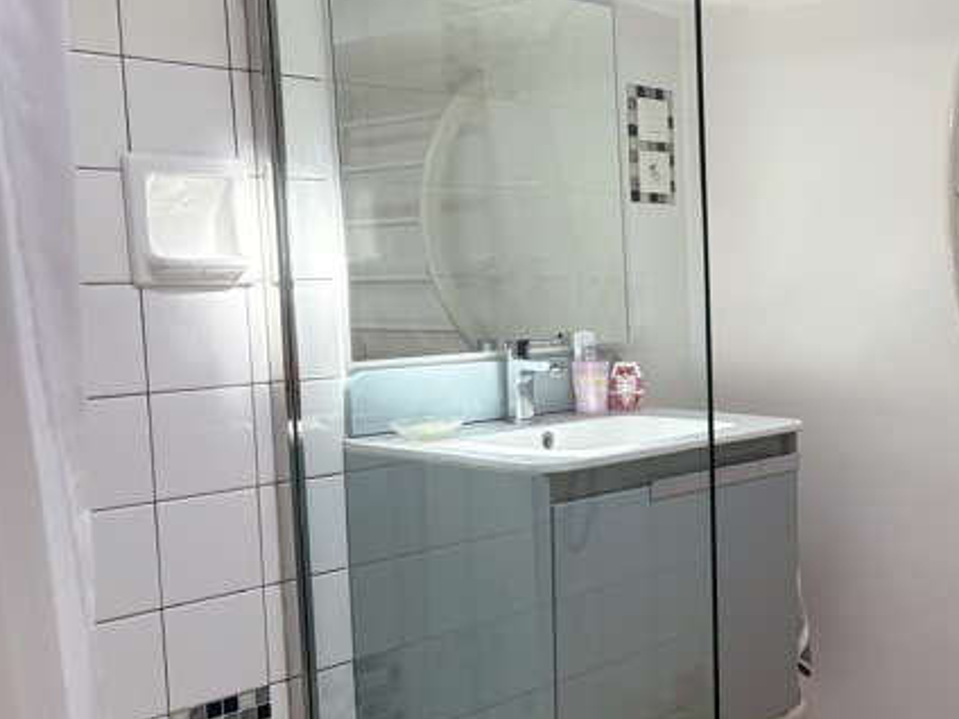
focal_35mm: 49
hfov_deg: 36.1
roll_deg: +0.5
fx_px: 1357
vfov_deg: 29.6
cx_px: 893
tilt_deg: -6.0
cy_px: 407
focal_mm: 5.96
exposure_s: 1/238
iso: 64
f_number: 1.6
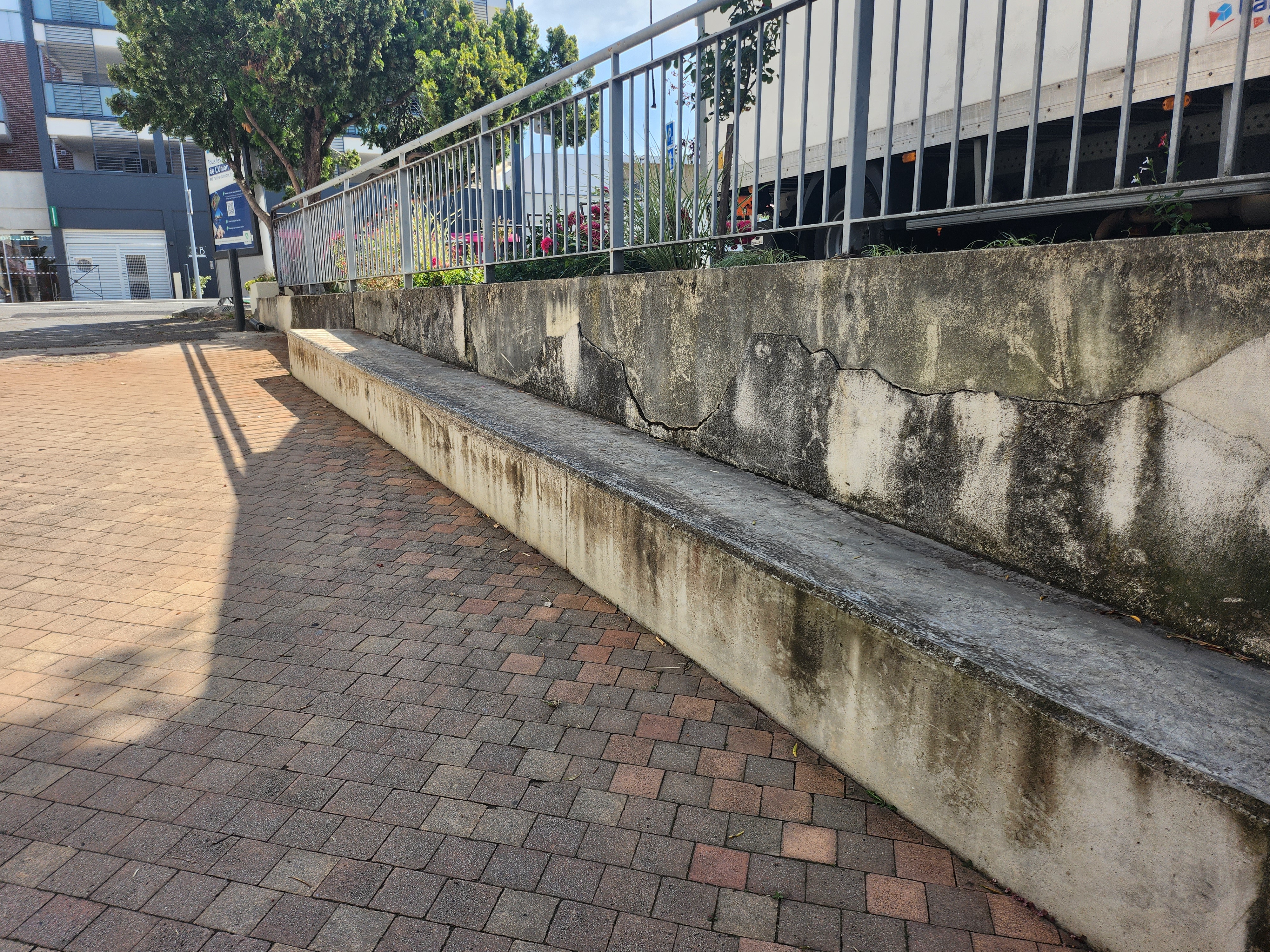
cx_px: 635
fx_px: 881
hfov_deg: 71.6
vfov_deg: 56.8
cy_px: 476
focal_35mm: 24
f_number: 1.8
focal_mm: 5
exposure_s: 1/1332
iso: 50
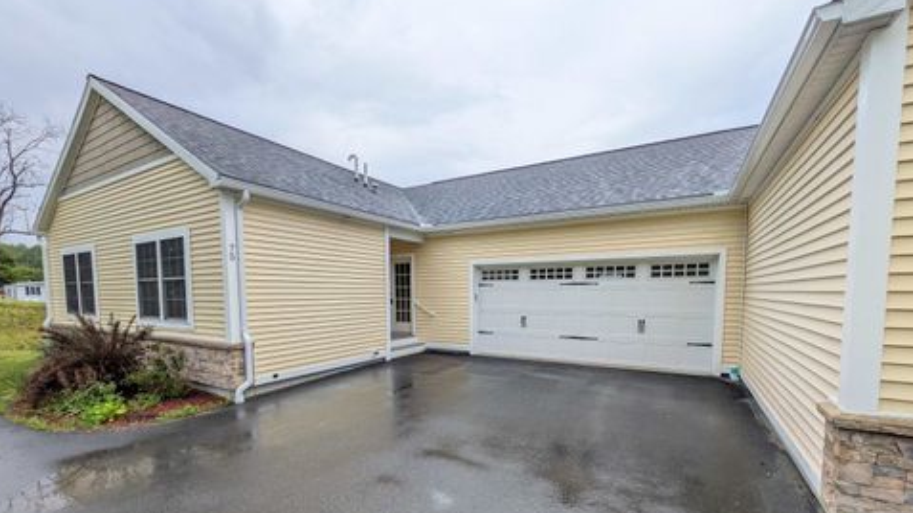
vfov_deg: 66.1
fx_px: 387
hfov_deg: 99.4
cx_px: 461
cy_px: 319
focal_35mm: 16
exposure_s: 1/1437
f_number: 2.2
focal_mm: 1.83
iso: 51
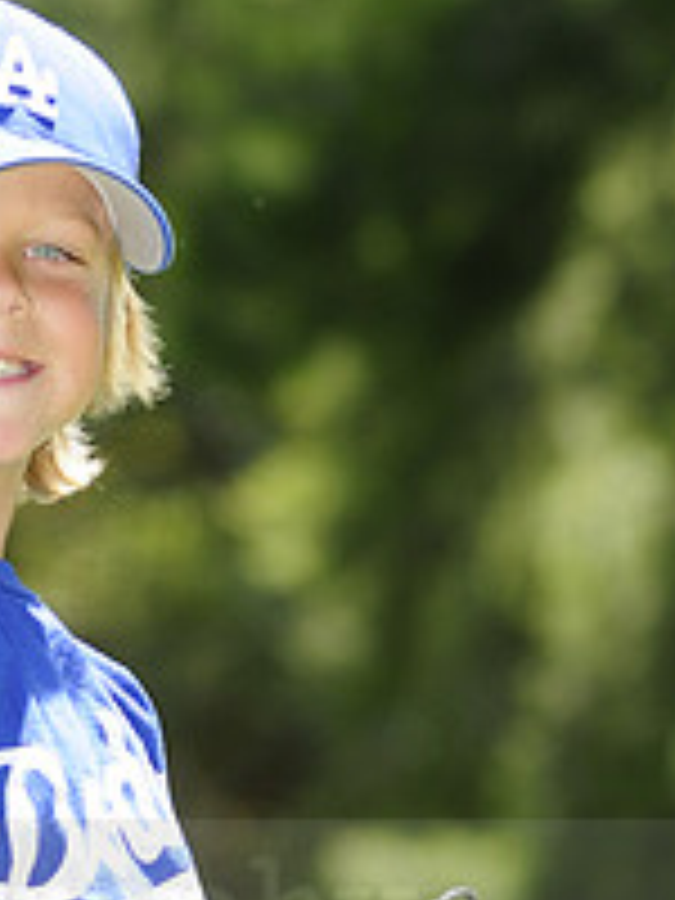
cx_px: -155
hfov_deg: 3.4
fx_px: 11424
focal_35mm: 439
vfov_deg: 4.5
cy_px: 882
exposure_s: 1/640
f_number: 4
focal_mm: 105
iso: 200
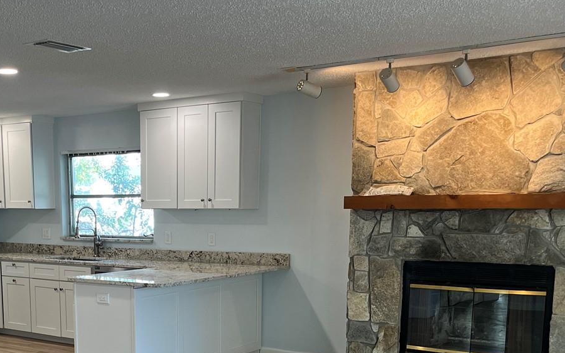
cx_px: 164
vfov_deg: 25.4
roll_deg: +0.7
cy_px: 331
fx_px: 754
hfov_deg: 40.3
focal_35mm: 49
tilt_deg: -10.1
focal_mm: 5.1
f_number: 1.6
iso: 125
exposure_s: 1/120
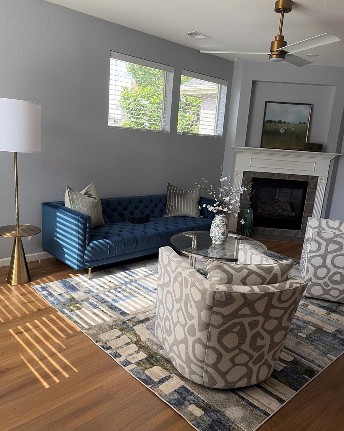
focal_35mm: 28
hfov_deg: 51.5
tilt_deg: -12.7
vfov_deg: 62.2
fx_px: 356
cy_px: 222
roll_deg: -3.8
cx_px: 171
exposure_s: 1/178
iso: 40
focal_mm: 5.96
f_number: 1.6
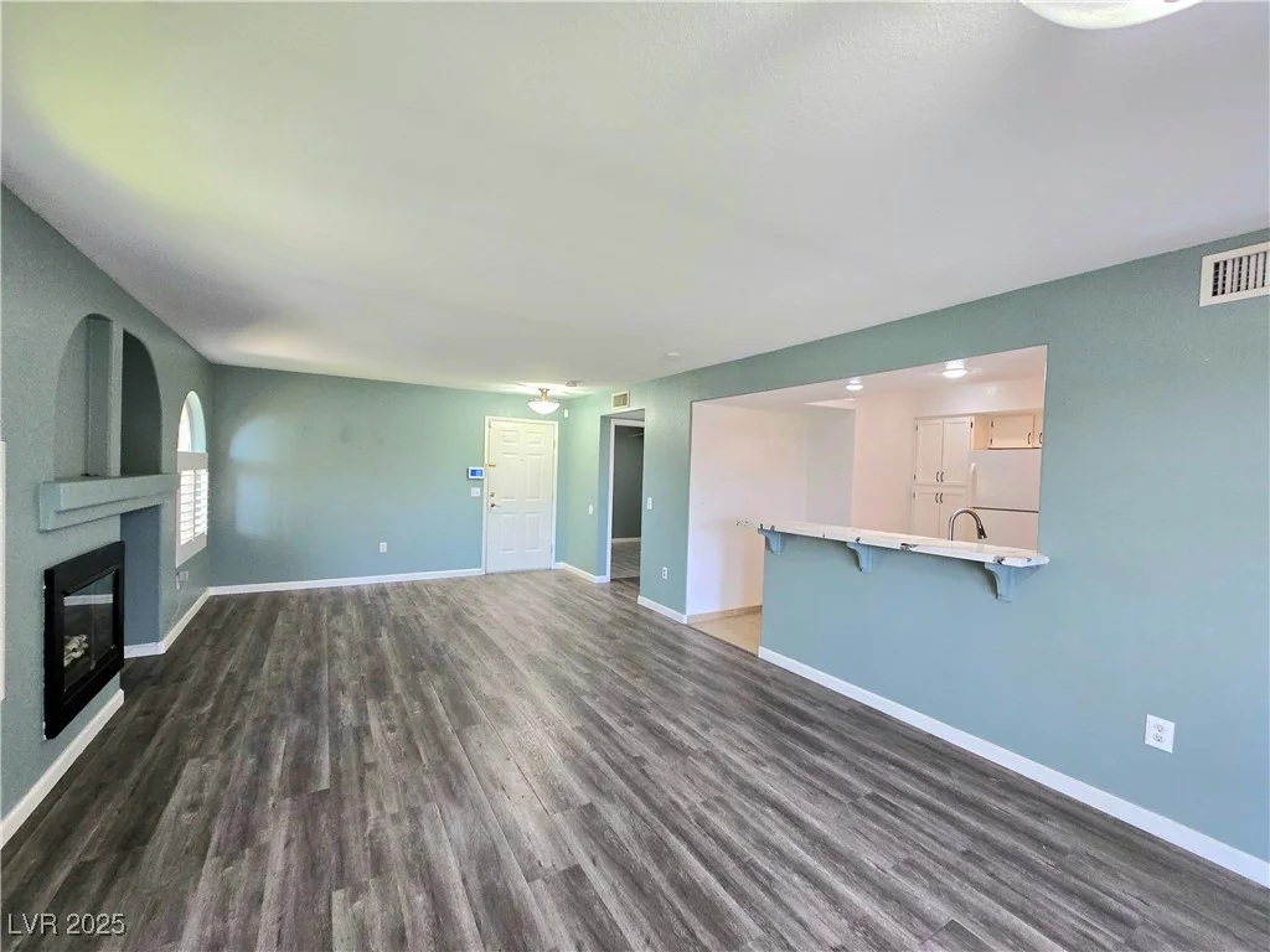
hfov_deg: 106.2
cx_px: 635
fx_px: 477
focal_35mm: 13
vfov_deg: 89.9
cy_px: 476
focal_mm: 2.2
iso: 125
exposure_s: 1/60.2
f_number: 2.2
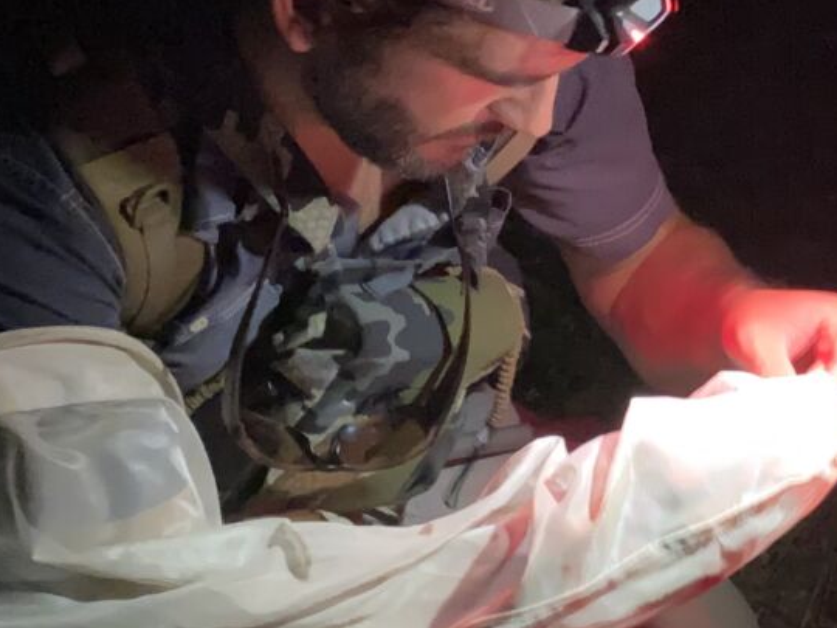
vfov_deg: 18.4
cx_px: 857
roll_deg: -1.3
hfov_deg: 23.3
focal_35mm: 80
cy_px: 184
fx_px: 1934
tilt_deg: -34.1
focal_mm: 4.25
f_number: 1.8
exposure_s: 1/4
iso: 2500
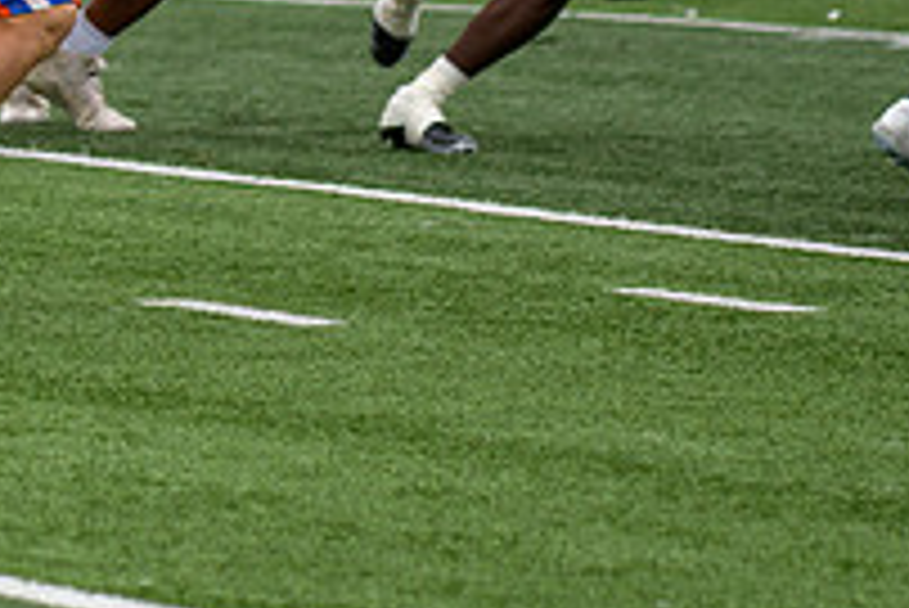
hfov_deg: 4.1
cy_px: -187
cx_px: -350
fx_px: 12533
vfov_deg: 2.8
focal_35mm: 496
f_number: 2.8
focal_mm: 120
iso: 220
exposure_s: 1/1250
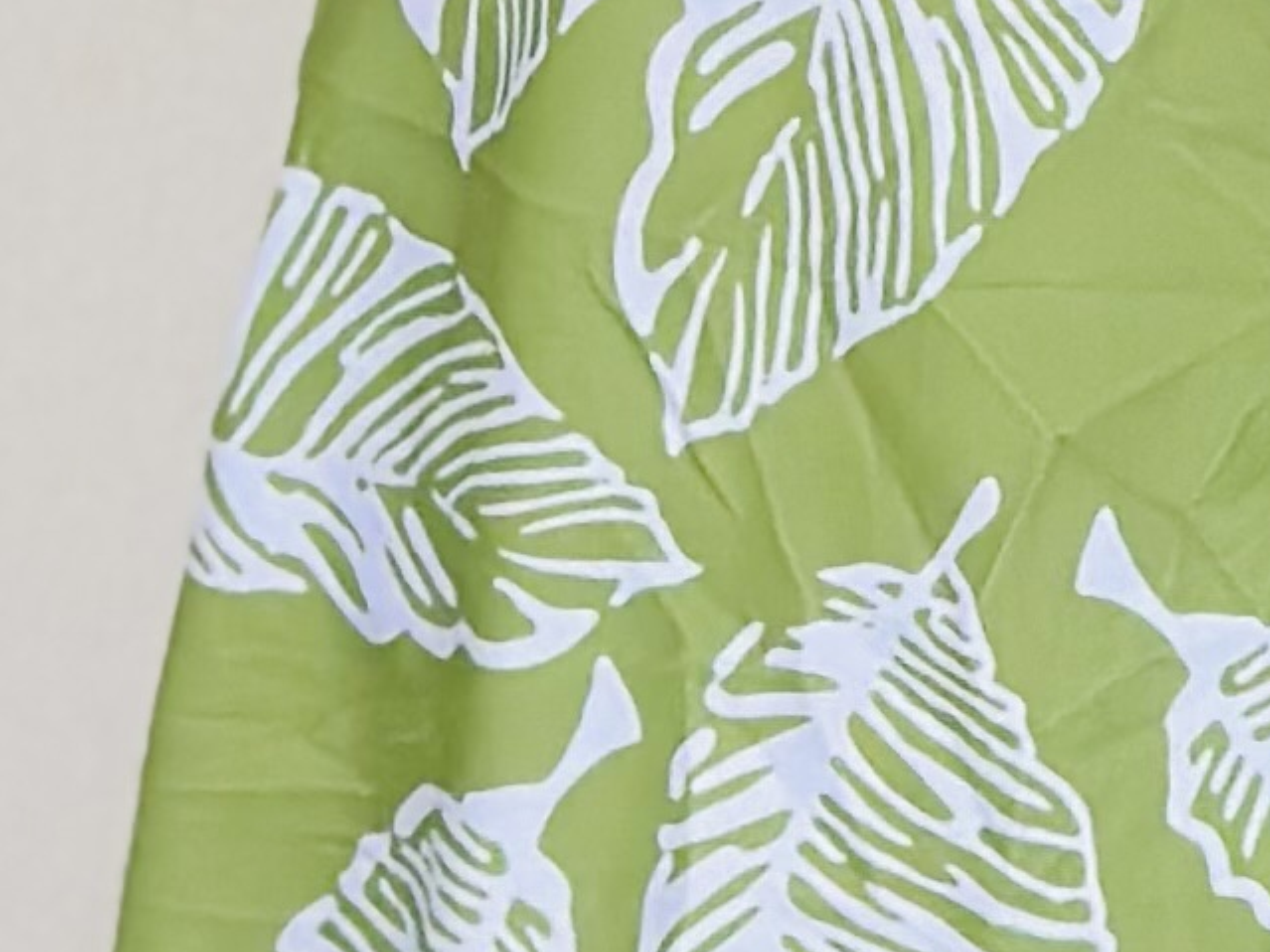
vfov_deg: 4.8
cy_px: -1292
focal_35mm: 303
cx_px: 2270
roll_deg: -0.6
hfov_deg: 6.4
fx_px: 11114
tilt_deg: -15.4
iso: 125
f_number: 1.78
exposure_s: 1/117
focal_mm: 6.86
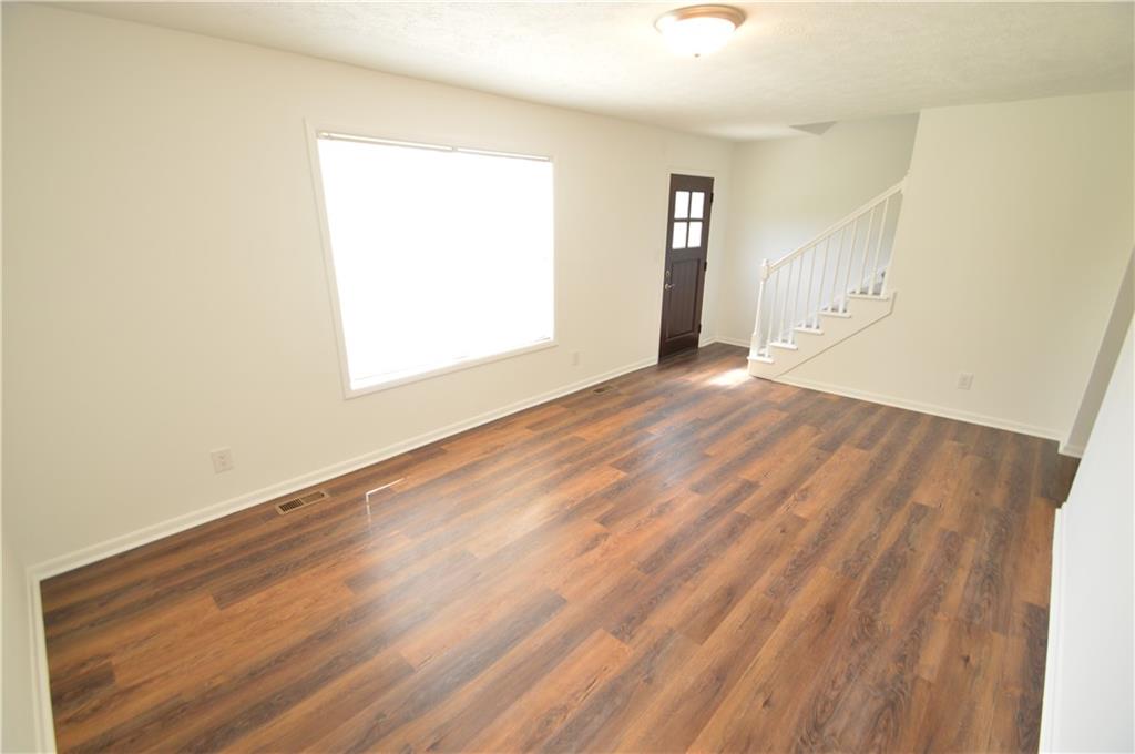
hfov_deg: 100.5
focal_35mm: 15
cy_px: 377
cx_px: 568
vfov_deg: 77.2
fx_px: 472
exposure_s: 1/80
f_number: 4.5
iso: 400
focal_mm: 10
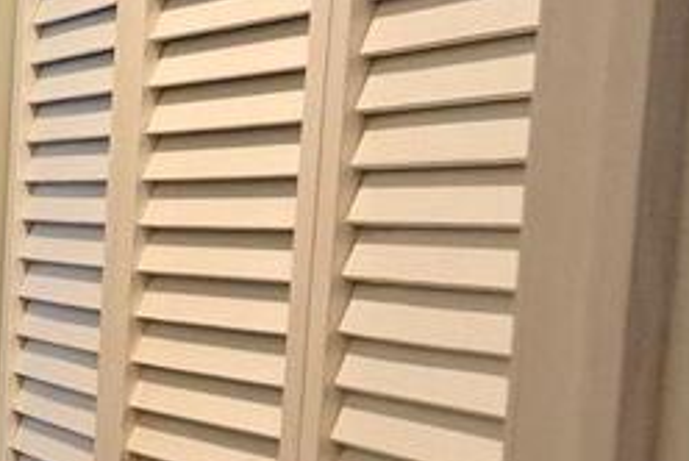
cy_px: 683
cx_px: -570
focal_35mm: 148
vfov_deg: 9.1
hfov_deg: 12.6
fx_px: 2836
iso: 800
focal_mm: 5.4
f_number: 1.8
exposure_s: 1/120
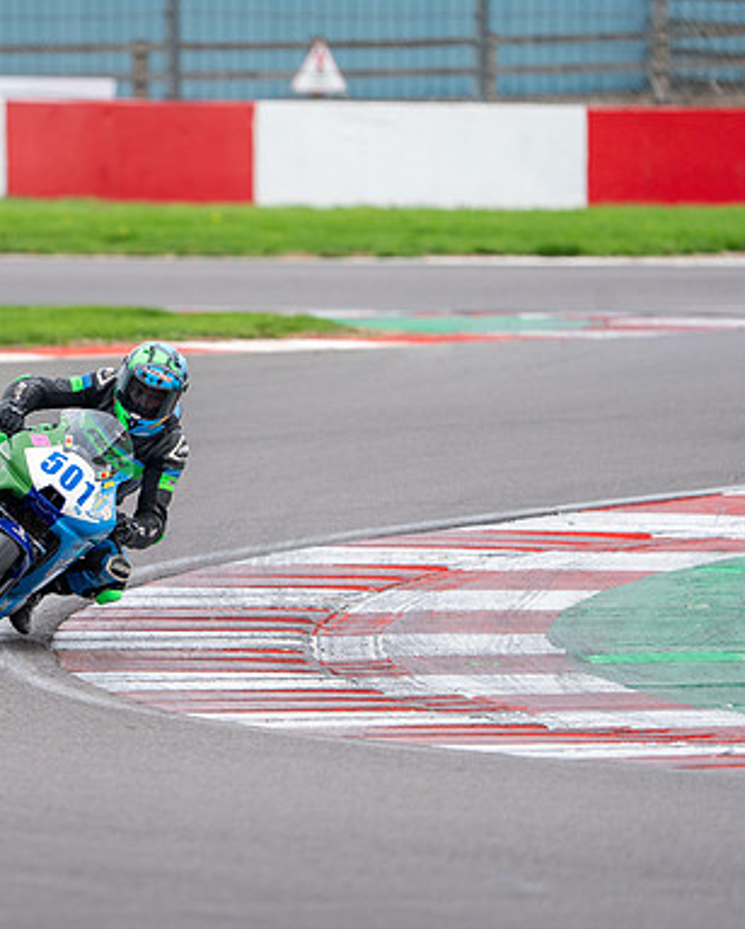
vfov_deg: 3.4
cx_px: 83
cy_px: 464
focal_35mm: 567
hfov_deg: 2.7
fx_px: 15603
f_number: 5
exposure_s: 1/320
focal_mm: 400
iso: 500
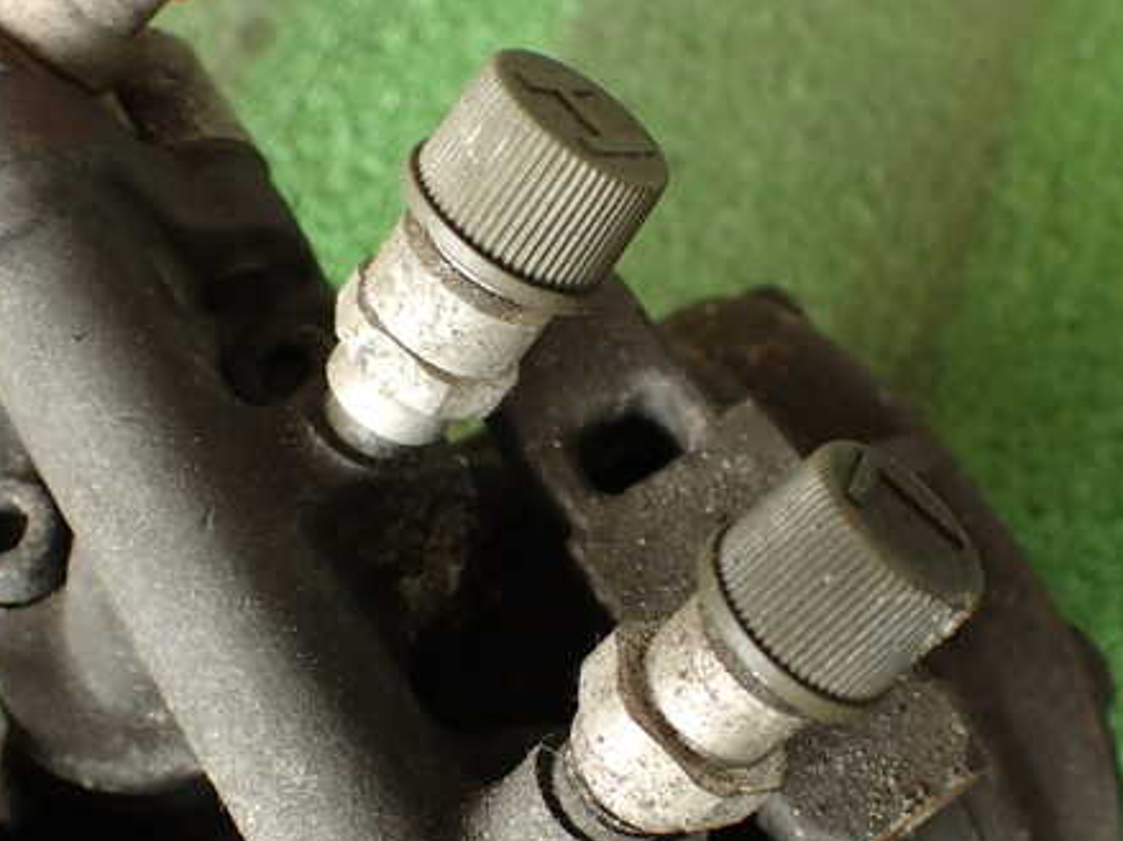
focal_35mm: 41
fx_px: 1330
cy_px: 491
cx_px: 532
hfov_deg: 45.8
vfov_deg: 35.0
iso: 160
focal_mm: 5.4
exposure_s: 1/60
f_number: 2.3
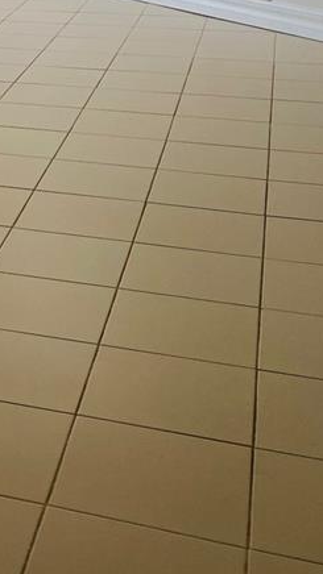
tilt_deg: -10.3
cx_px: -237
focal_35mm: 78
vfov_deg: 26.0
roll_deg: +1.2
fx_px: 1189
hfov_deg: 13.9
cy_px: 26
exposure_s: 1/1565
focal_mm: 4.25
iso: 32
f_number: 1.8
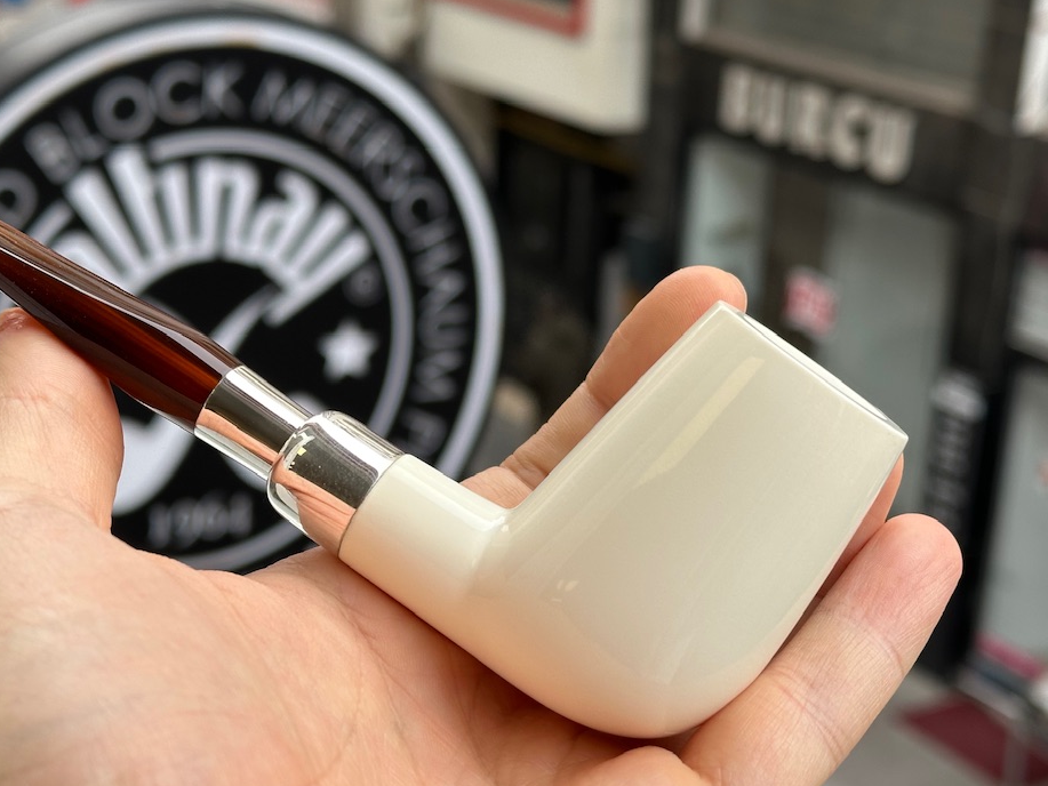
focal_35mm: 67
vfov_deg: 21.9
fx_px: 2029
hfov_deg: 29.0
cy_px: 377
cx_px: 499
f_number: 1.78
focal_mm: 6.86
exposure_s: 1/646
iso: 64
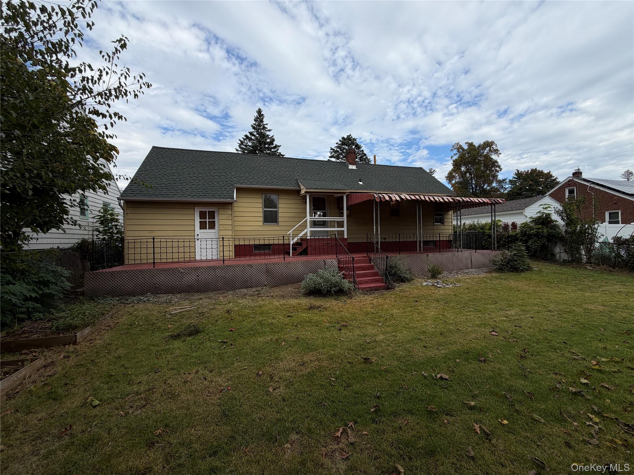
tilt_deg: -0.7
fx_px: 256
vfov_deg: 85.7
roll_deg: +1.8
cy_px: 238
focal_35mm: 14
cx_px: 317
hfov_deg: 102.1
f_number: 2.2
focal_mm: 2.22
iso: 20
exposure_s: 1/770
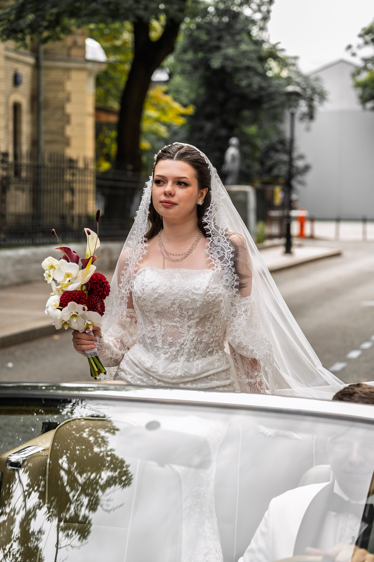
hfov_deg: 19.4
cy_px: 281
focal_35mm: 70
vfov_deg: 28.9
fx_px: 1092
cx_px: 187
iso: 1000
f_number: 3.5
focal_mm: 70
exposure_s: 1/1600
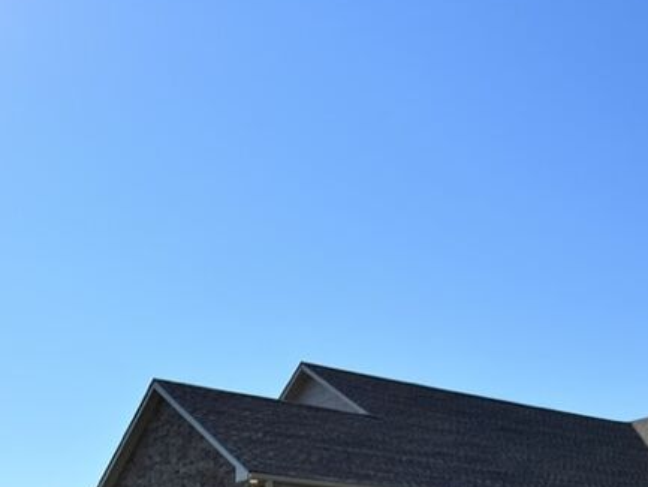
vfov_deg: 22.9
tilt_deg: +8.0
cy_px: 542
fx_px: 1123
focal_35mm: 60
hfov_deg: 31.5
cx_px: 497
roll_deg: +2.2
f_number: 1.5
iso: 50
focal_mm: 5.7
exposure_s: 1/7463
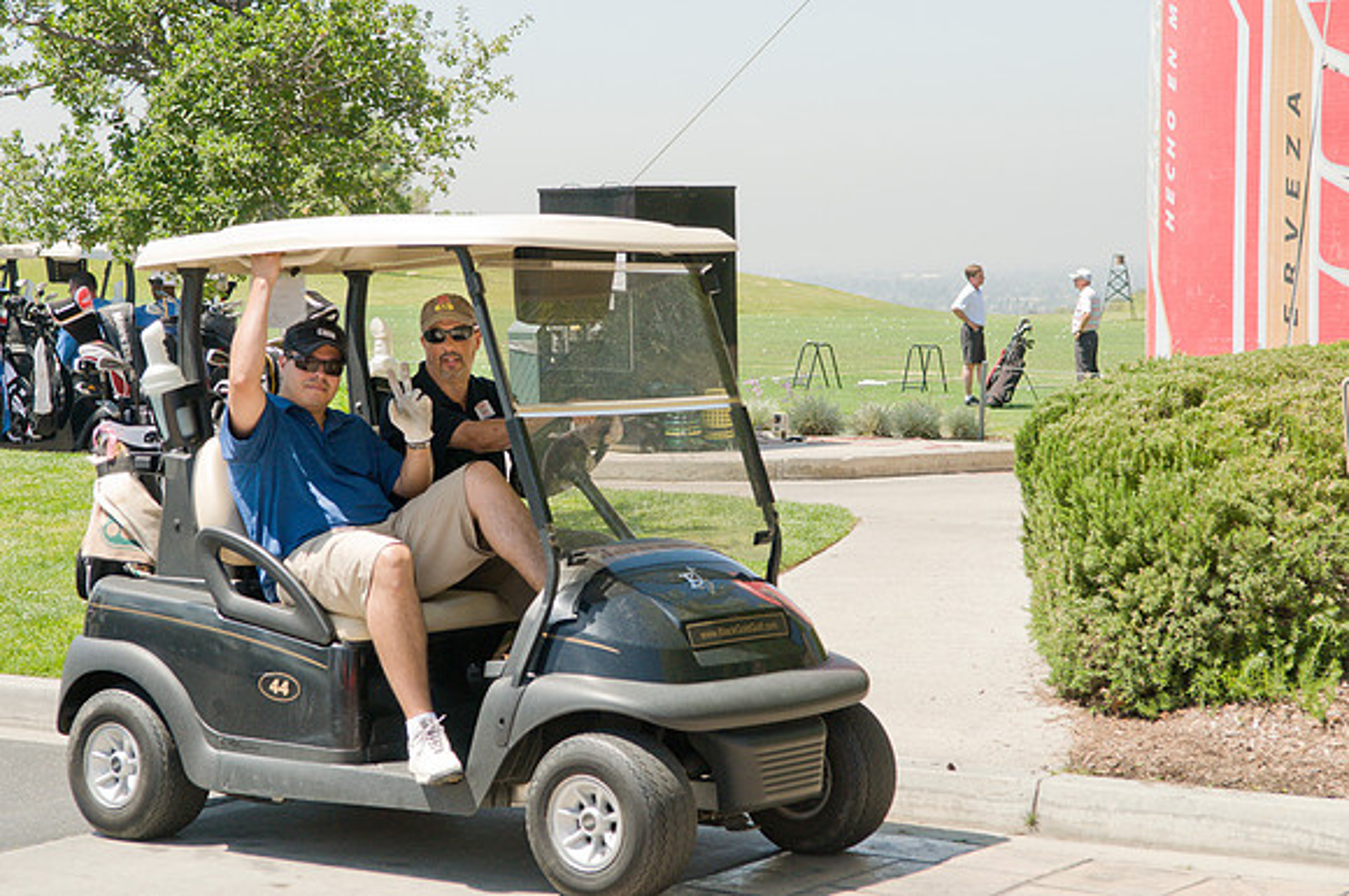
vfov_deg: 16.5
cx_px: 674
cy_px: 448
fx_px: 3087
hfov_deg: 24.6
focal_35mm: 82
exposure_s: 1/640
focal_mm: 55
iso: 400
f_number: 6.3
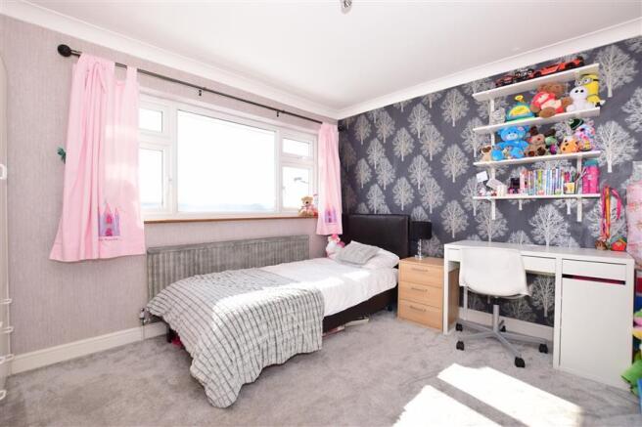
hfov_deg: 100.4
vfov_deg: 77.3
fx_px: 267
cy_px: 214
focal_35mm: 15
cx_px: 321
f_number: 11
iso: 400
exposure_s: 1/200
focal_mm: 10
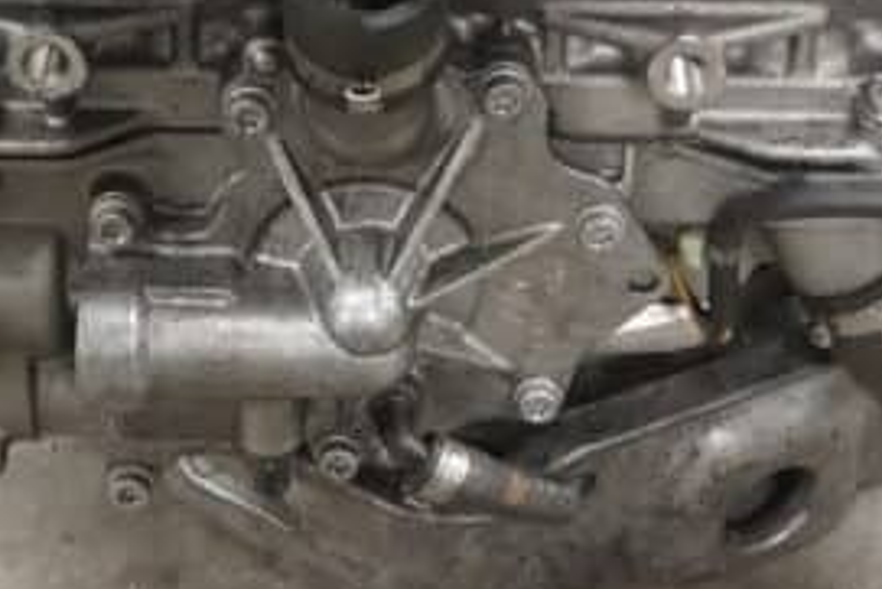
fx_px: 2500
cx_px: 413
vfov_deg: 13.0
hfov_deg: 20.0
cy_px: -155
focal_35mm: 102
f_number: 3.5
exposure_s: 1/60
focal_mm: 18
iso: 1600
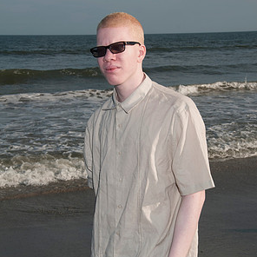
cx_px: 129
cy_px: 153
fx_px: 731
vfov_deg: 19.9
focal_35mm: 87
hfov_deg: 19.9
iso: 100
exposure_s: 1/250
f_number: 11
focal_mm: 45
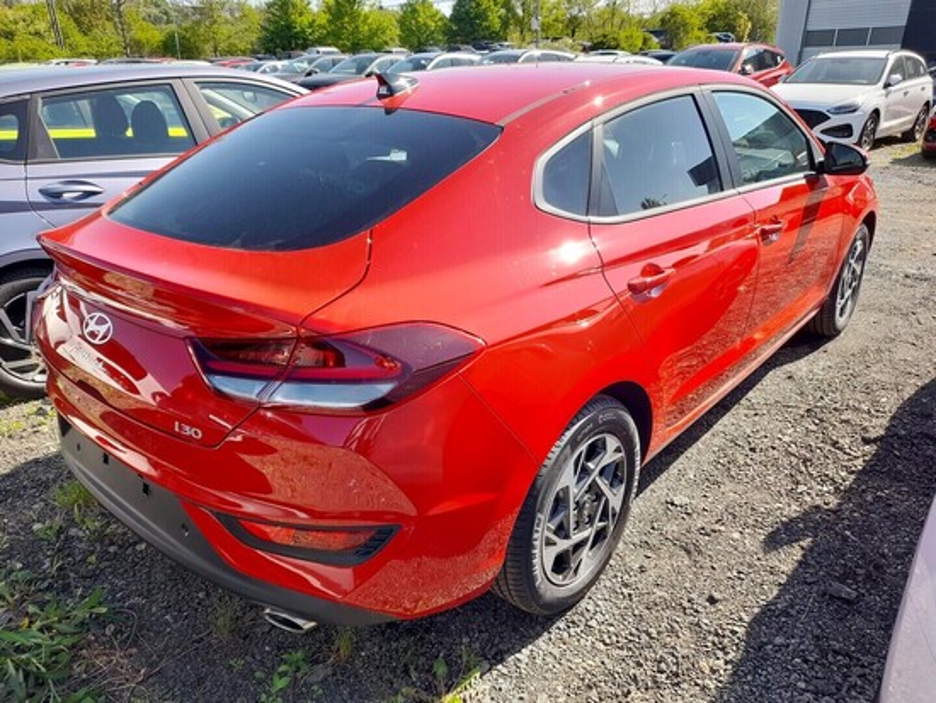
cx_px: 468
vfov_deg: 54.9
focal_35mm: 25
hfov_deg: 69.4
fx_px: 676
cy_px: 352
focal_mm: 4.6
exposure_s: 1/177
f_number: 2
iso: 20
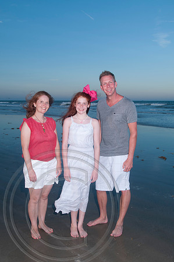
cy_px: 131
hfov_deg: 34.1
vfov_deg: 49.6
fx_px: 283
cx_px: 87
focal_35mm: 39
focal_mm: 26
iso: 100
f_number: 8
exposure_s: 1/125
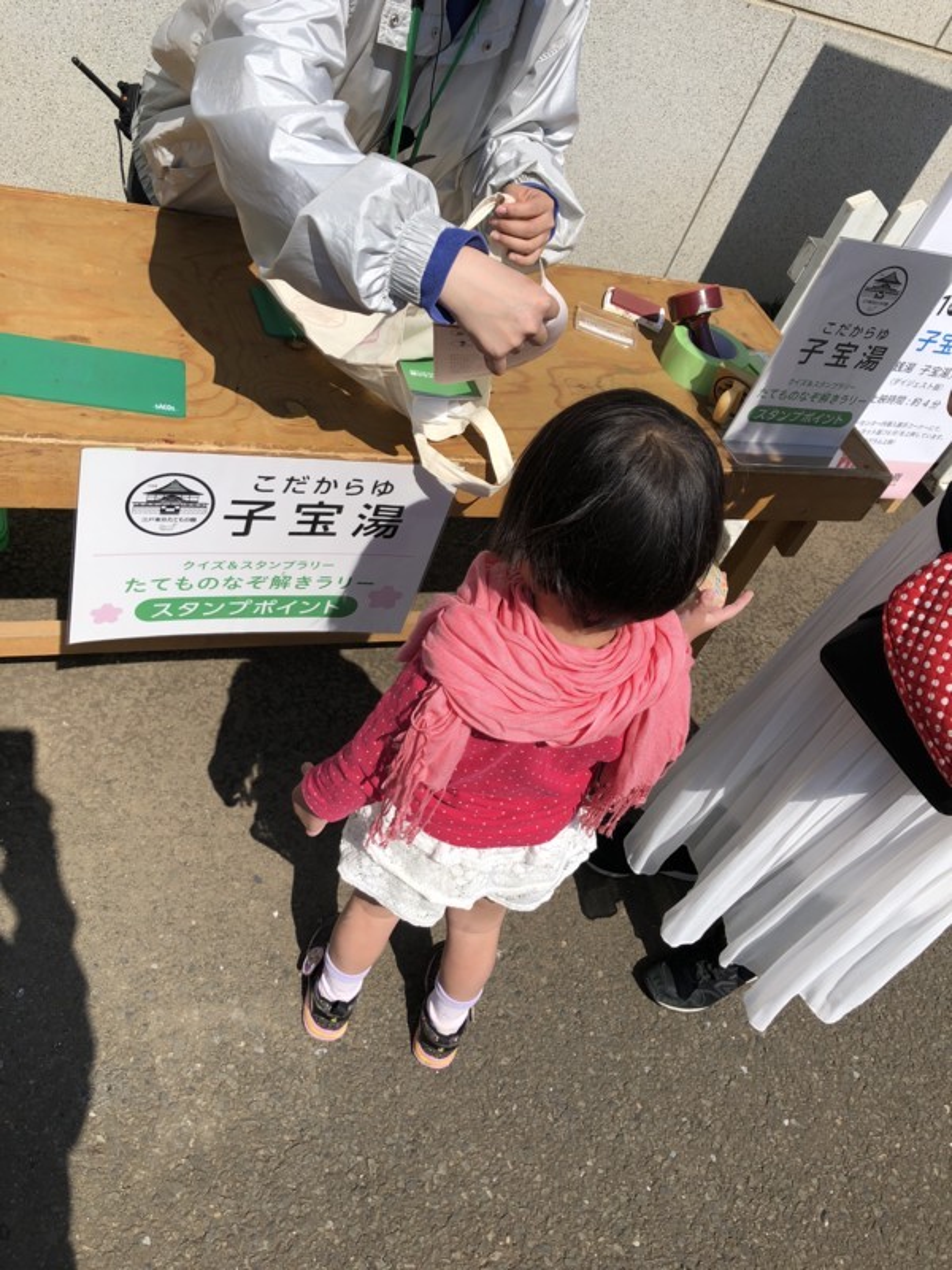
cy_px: 635
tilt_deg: -45.9
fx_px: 1027
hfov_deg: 49.7
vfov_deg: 63.4
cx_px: 476
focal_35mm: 28
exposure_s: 1/2703
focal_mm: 3.99
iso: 25
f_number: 1.8
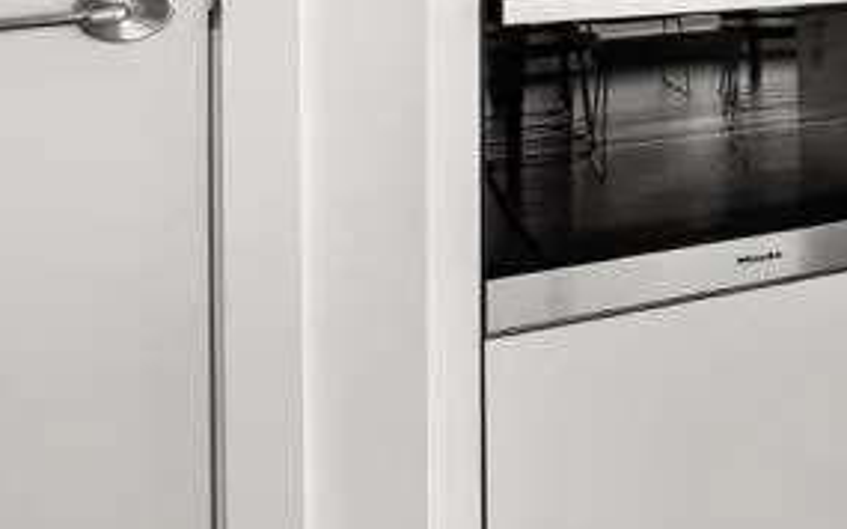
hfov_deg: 18.5
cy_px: -117
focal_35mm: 55
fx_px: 1269
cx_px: 1756
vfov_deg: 21.7
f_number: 8
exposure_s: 1/30
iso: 400
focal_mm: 12
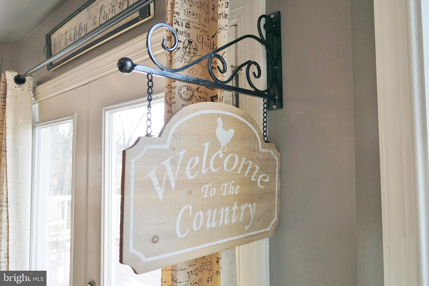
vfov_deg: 47.9
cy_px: 143
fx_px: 322
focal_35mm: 27
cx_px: 214
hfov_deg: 67.4
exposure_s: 1/80
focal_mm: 10
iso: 400
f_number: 3.5
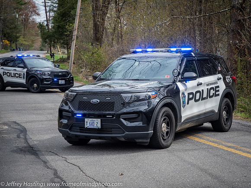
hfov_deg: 22.7
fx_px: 625
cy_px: 97
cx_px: 144
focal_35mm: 86
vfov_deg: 17.1
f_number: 3.5
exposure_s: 1/2500
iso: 500
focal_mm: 50
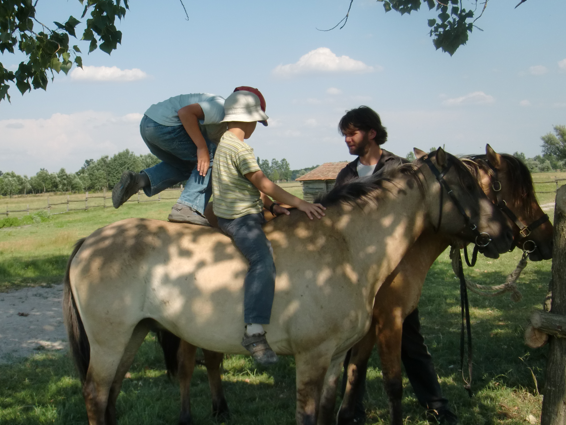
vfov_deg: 29.1
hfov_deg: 37.9
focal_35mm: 50
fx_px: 818
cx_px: 202
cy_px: 222
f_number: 3.9
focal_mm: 6.66
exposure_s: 1/500
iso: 64
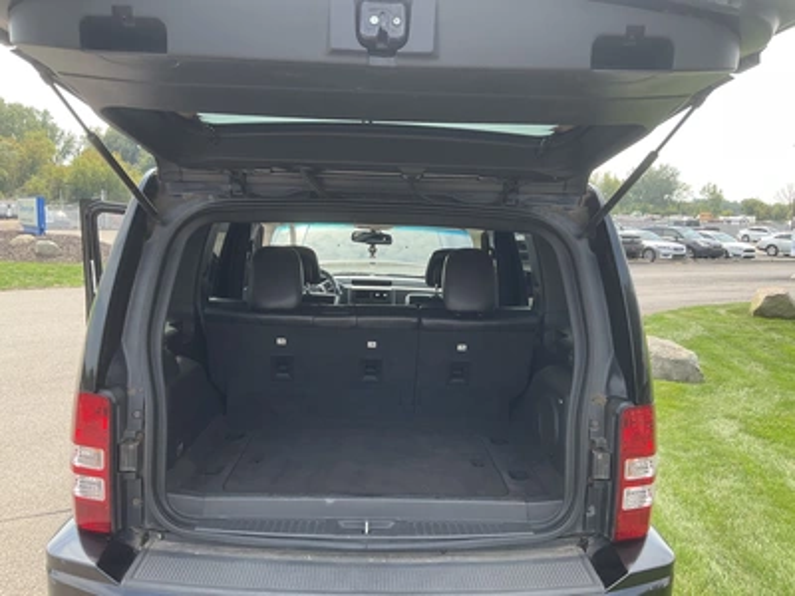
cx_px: 398
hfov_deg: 61.7
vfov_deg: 48.2
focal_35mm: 29
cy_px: 298
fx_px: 666
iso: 25
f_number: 1.8
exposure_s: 1/277
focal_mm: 3
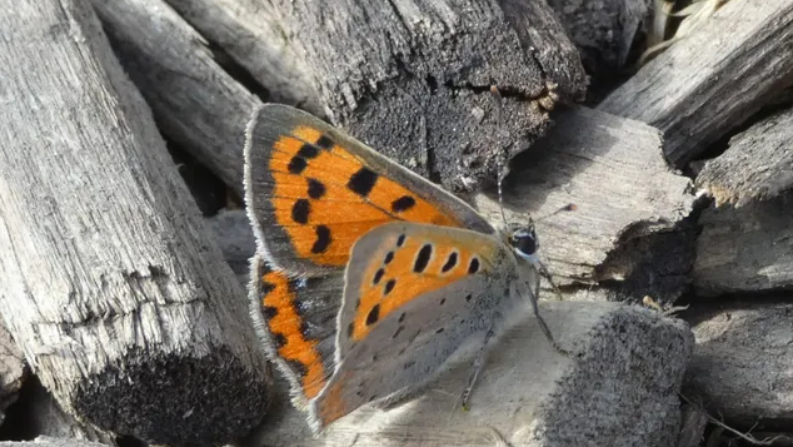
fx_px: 2314
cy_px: 262
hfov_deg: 19.4
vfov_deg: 11.0
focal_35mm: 110
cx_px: 399
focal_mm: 17.9
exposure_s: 1/80
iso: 160
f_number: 4.8
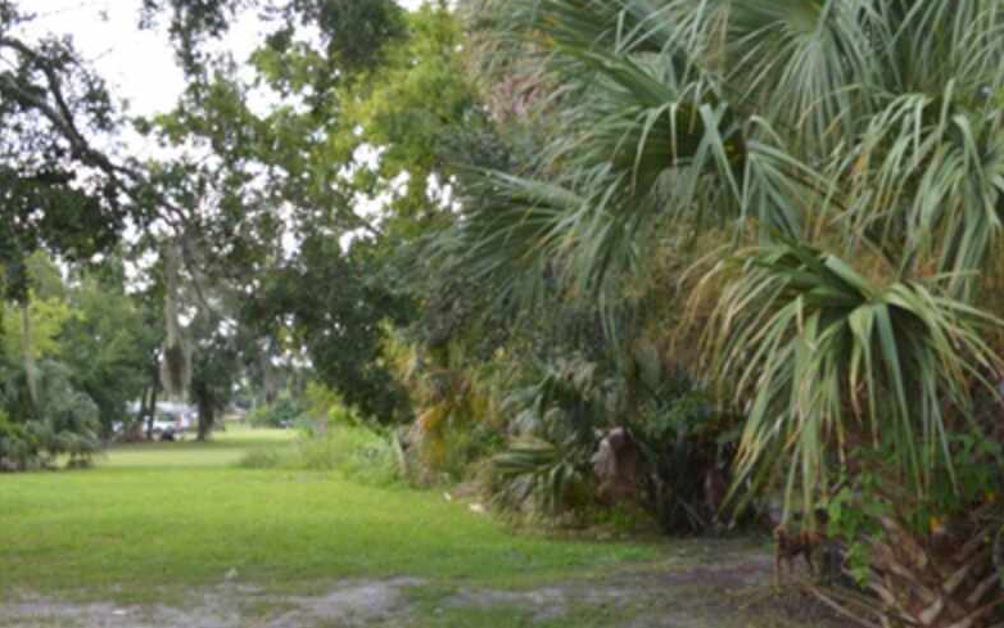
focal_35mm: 50
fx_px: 1368
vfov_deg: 25.4
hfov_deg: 40.2
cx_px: 574
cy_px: 496
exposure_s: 1/125
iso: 250
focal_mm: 20
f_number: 5.6
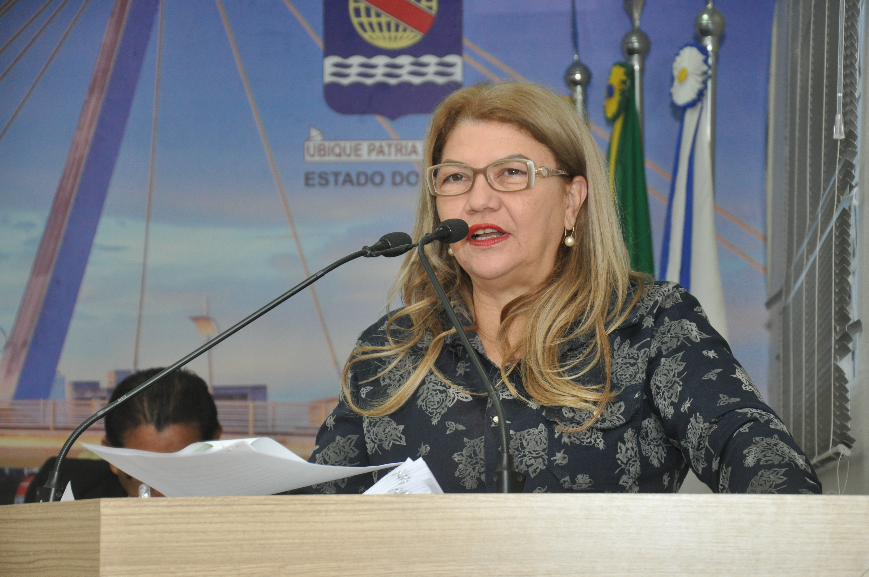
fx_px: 2712
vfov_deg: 12.1
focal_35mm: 112
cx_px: 434
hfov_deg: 18.2
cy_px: 288
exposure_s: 1/125
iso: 800
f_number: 5.3
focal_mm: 75
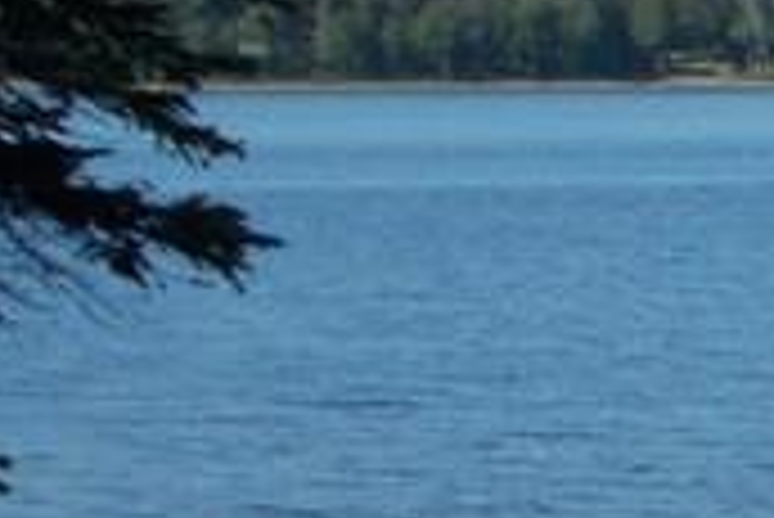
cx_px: 2146
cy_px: 216
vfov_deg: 4.4
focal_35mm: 310
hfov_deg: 6.2
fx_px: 6670
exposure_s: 1/80
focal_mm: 9
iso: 80
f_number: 11.3
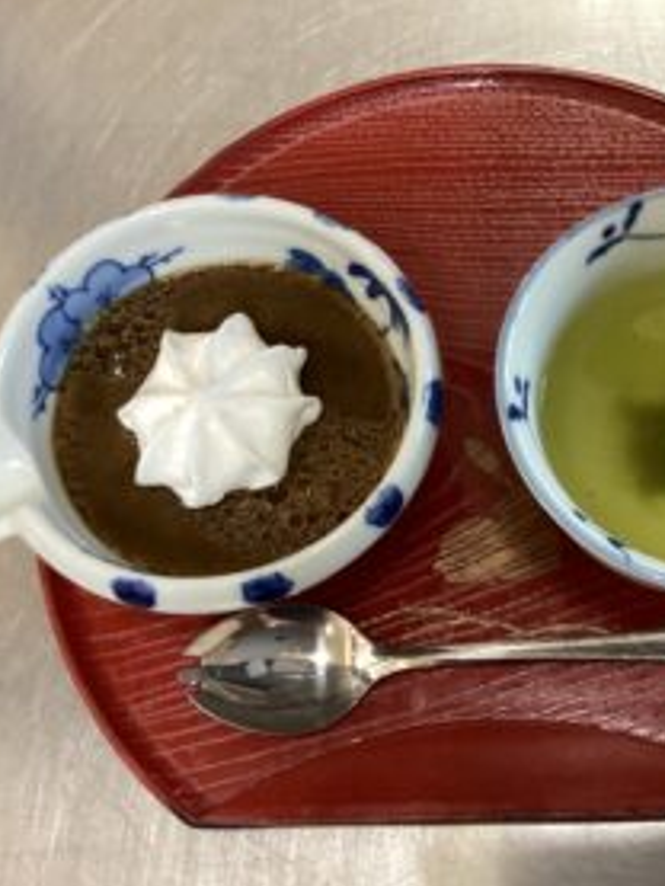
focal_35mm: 42
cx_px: 491
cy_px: 440
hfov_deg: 33.7
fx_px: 1075
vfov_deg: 44.8
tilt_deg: -69.9
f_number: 2.4
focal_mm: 3.3
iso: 250
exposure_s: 1/40
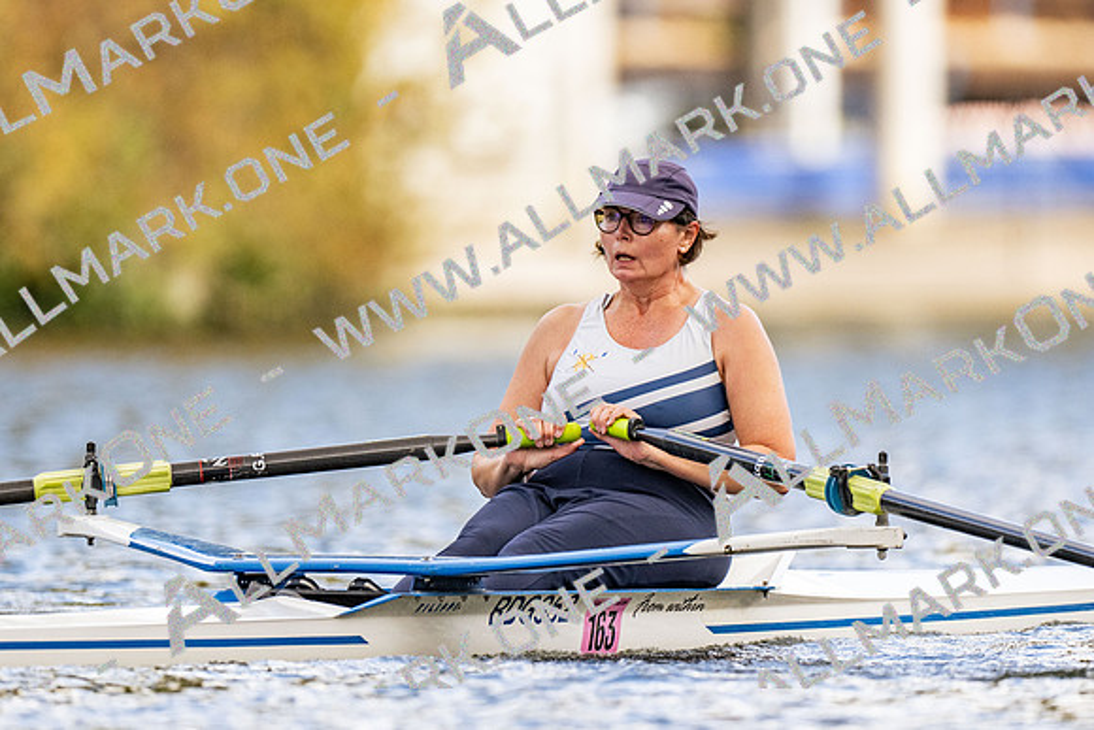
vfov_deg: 1.5
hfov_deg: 2.3
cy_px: 365
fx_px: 27369
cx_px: 547
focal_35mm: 900
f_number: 4
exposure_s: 1/2500
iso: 720
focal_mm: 600
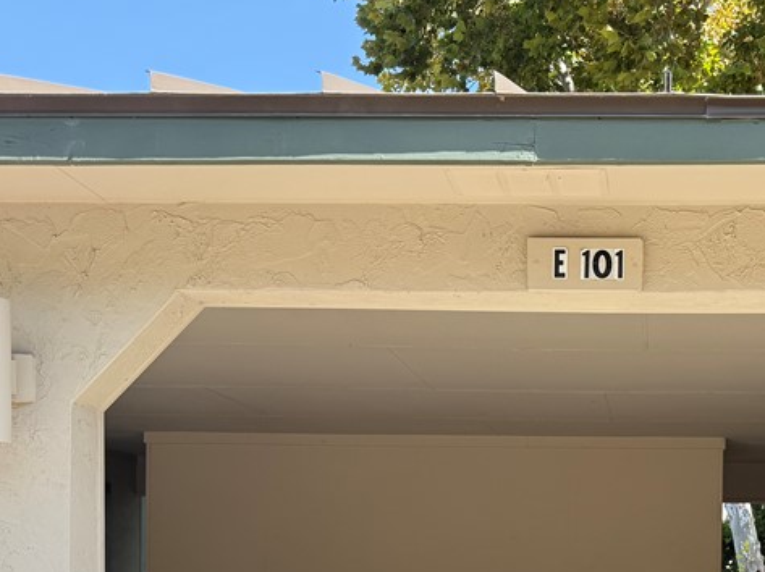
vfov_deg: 26.3
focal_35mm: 52
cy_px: 595
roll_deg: -1.0
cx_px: 619
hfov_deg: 35.6
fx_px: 1148
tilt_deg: +0.0
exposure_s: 1/1250
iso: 100
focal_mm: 6.76
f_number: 1.78
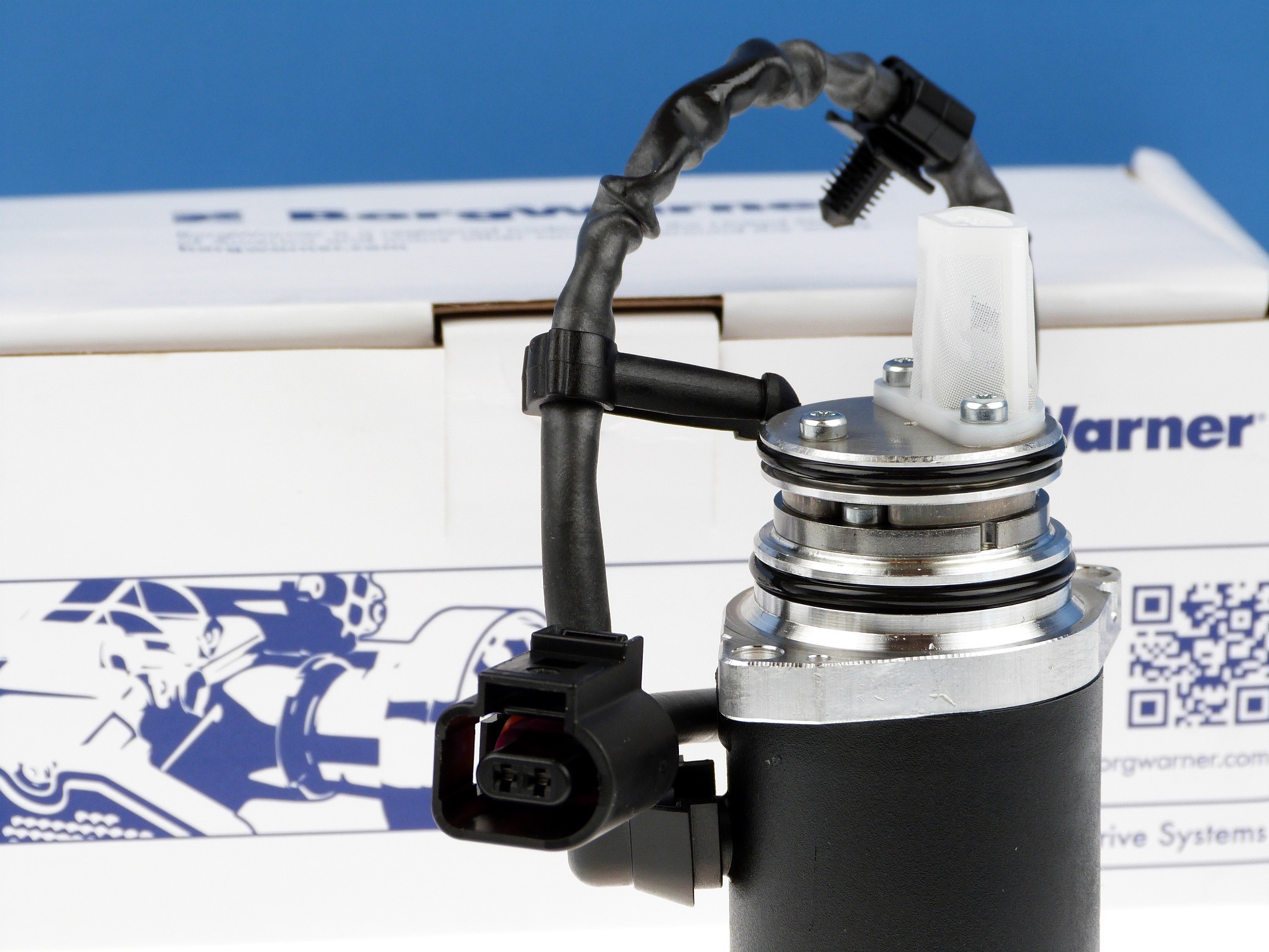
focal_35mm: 137
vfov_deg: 10.8
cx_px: 634
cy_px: 476
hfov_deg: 14.4
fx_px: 5022
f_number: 3.6
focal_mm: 24.6
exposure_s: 1/80
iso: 100
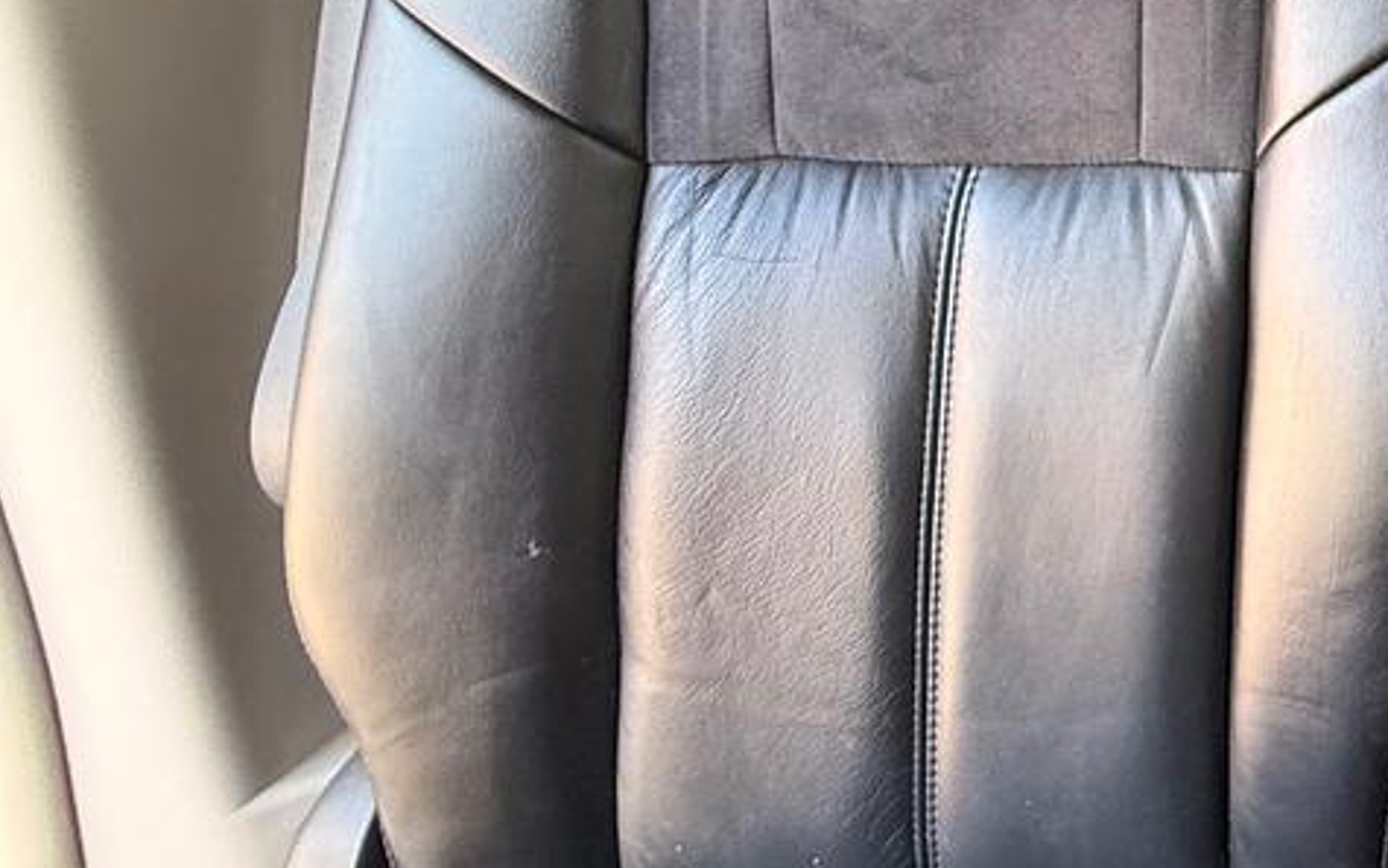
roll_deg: +0.0
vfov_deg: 27.6
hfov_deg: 34.3
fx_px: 1513
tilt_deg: -11.5
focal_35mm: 40
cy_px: -208
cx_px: 1820
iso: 400
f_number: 2.2
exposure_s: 1/88
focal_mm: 2.22
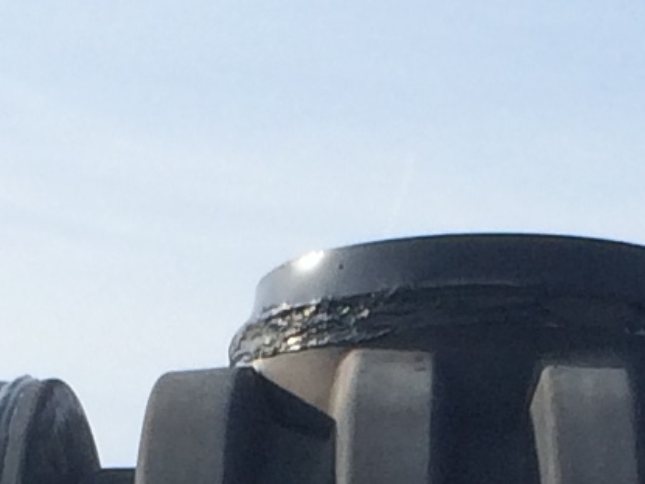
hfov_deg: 8.7
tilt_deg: +0.8
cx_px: 431
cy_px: 1234
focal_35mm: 228
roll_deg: +0.8
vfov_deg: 6.2
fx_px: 4247
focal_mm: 4.15
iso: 32
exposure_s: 1/1866
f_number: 2.2
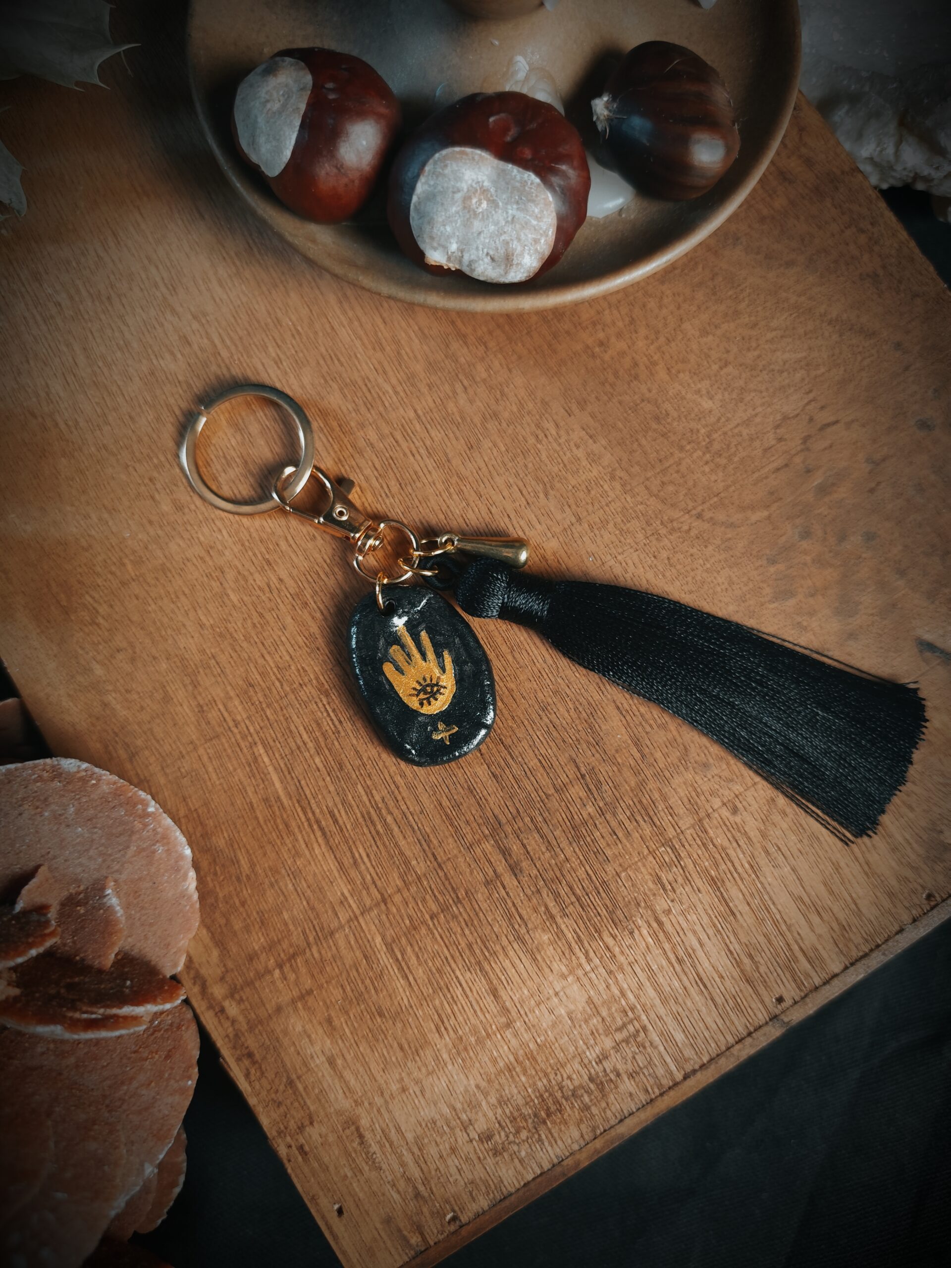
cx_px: 476
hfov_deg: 58.9
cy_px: 634
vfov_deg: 73.9
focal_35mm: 23
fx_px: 843
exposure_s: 1/50
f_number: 1.65
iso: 1000
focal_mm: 6.19
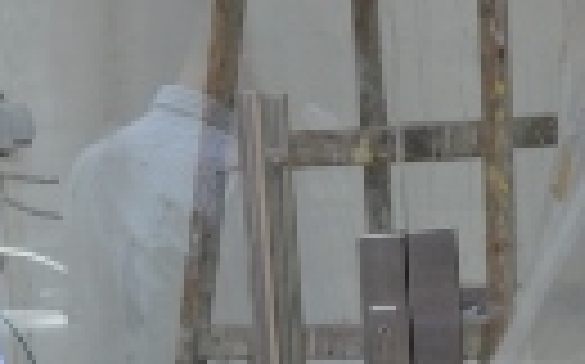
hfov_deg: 13.8
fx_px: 2405
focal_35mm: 151
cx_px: 104
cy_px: 559
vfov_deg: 8.5
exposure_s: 1/200
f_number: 7.1
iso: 100
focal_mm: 20
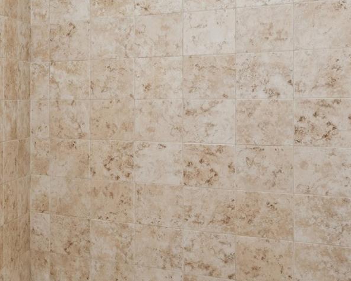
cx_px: -153
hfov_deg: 26.7
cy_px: 110
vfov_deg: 28.1
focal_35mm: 54
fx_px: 561
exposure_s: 2
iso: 100
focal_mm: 16.6
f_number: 13
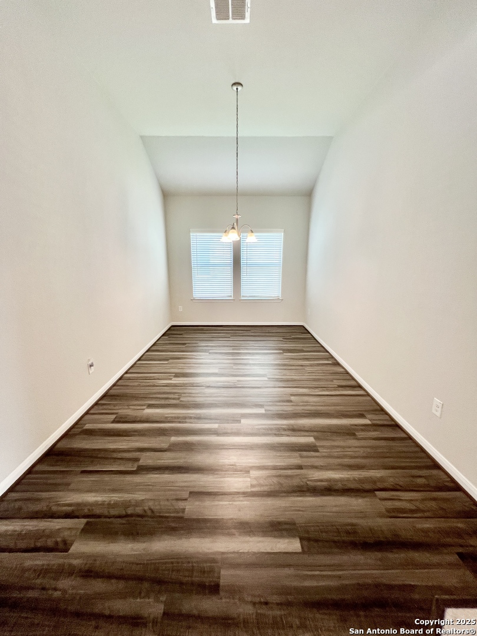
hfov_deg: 89.9
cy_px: 318
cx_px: 238
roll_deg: -0.2
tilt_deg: -13.2
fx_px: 239
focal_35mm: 13
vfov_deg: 106.2
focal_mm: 1.57
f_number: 1.8
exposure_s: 1/120
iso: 250
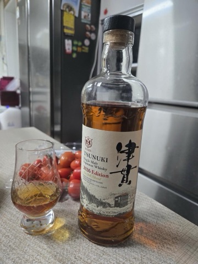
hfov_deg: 58.9
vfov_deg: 73.9
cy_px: 132
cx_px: 99
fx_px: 175
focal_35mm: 23
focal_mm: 5.4
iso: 500
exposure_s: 1/120
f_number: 1.8
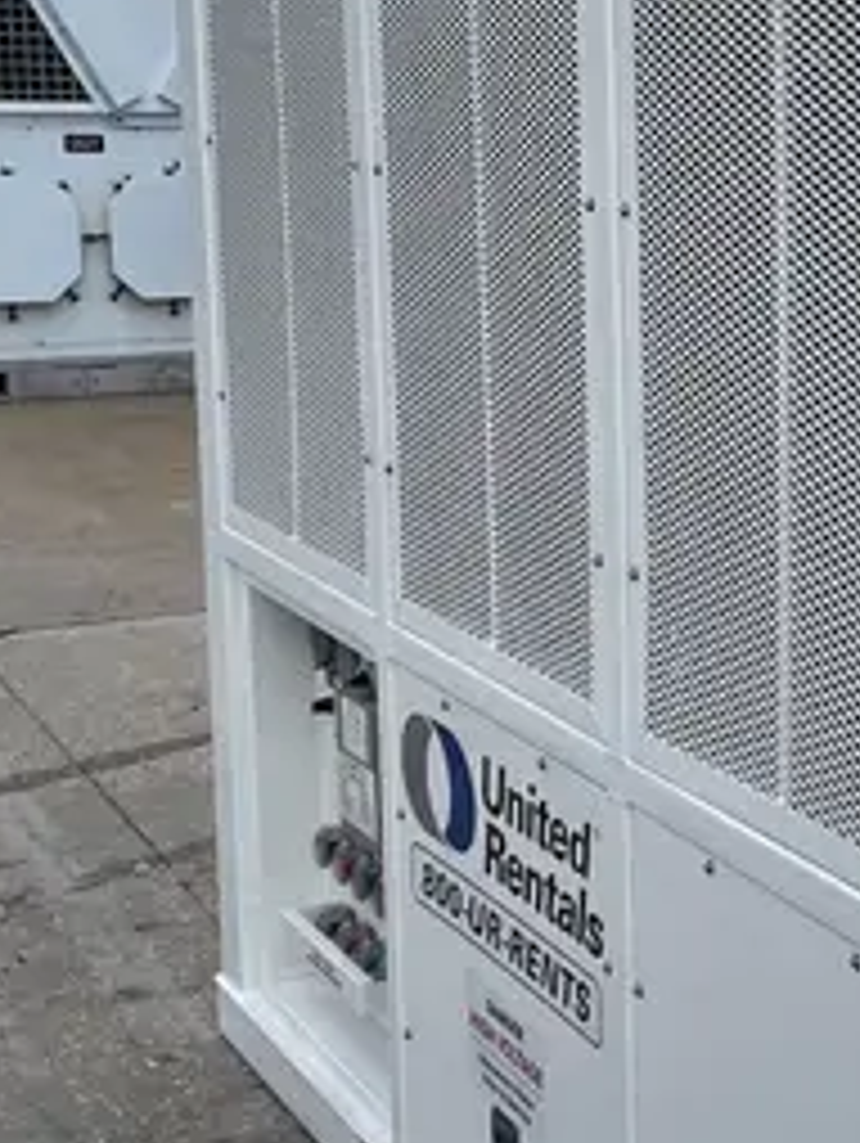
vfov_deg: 26.0
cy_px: 529
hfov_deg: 18.2
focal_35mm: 75
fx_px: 2480
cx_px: 1157
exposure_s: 1/666
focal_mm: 4.2
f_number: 1.6
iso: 32
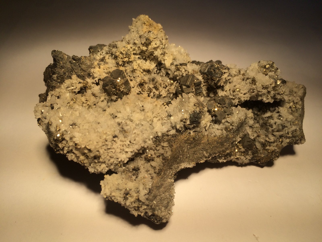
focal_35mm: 29
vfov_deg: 48.2
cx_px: 161
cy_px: 121
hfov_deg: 61.7
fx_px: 270
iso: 32
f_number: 2.2
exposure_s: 1/406
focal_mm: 4.15
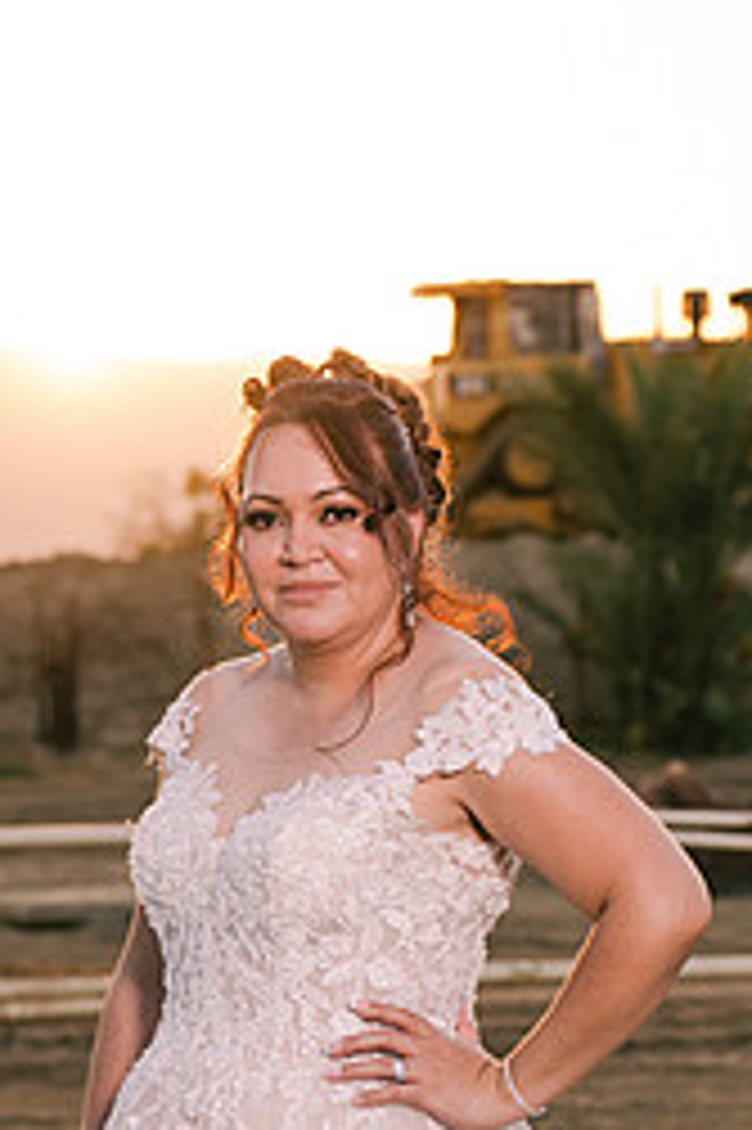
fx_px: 4392
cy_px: 819
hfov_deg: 9.8
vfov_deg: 14.6
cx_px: 414
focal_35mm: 140
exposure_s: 1/640
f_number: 3.2
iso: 200
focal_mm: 52
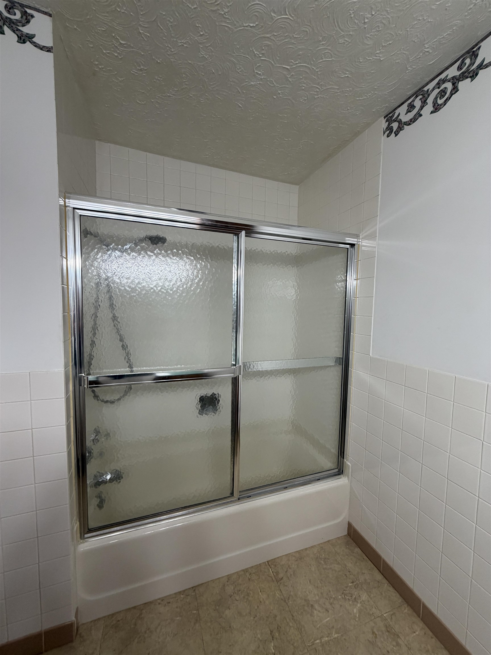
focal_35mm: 14
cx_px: 246
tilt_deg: -4.6
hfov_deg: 85.7
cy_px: 328
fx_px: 265
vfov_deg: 102.1
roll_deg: -1.6
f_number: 2.2
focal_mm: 2.22
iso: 200
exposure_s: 1/120
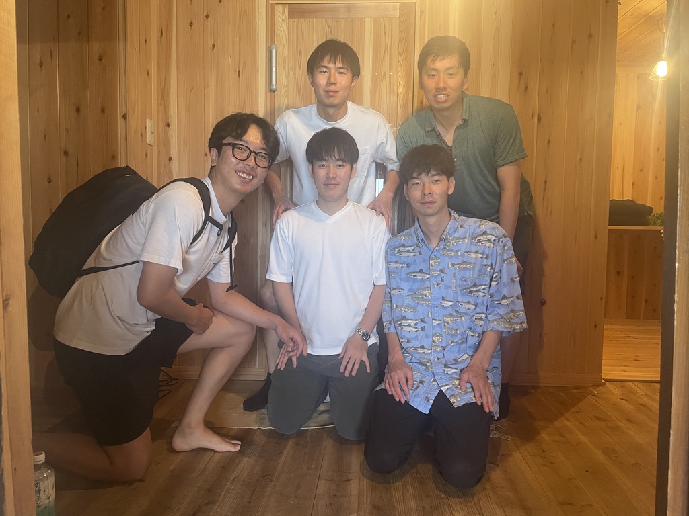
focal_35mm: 26
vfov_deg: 53.1
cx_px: 344
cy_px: 258
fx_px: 518
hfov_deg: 67.3
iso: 320
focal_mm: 4.2
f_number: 1.6
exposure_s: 1/60
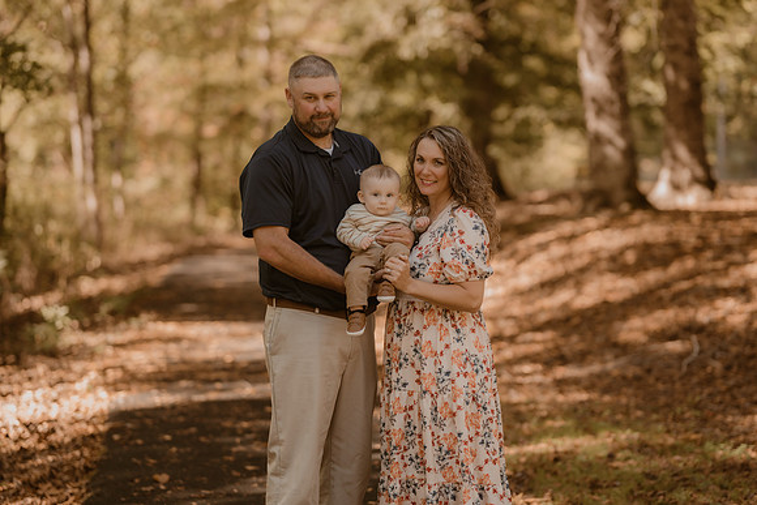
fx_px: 1788
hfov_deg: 23.9
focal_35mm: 85
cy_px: 252
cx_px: 378
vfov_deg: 16.1
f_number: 1.8
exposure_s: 1/800
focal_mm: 85
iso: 320
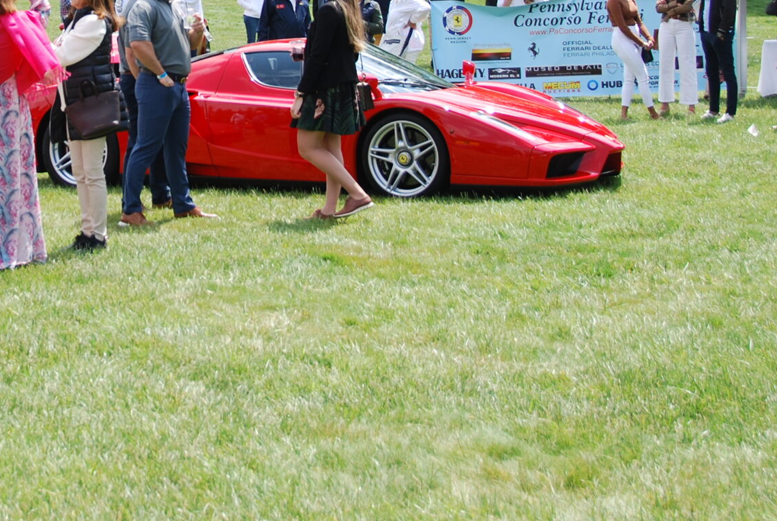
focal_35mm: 219
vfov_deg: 6.3
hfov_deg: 9.3
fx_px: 4736
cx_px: 123
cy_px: -19
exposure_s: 1/500
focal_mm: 65
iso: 125
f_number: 5.6
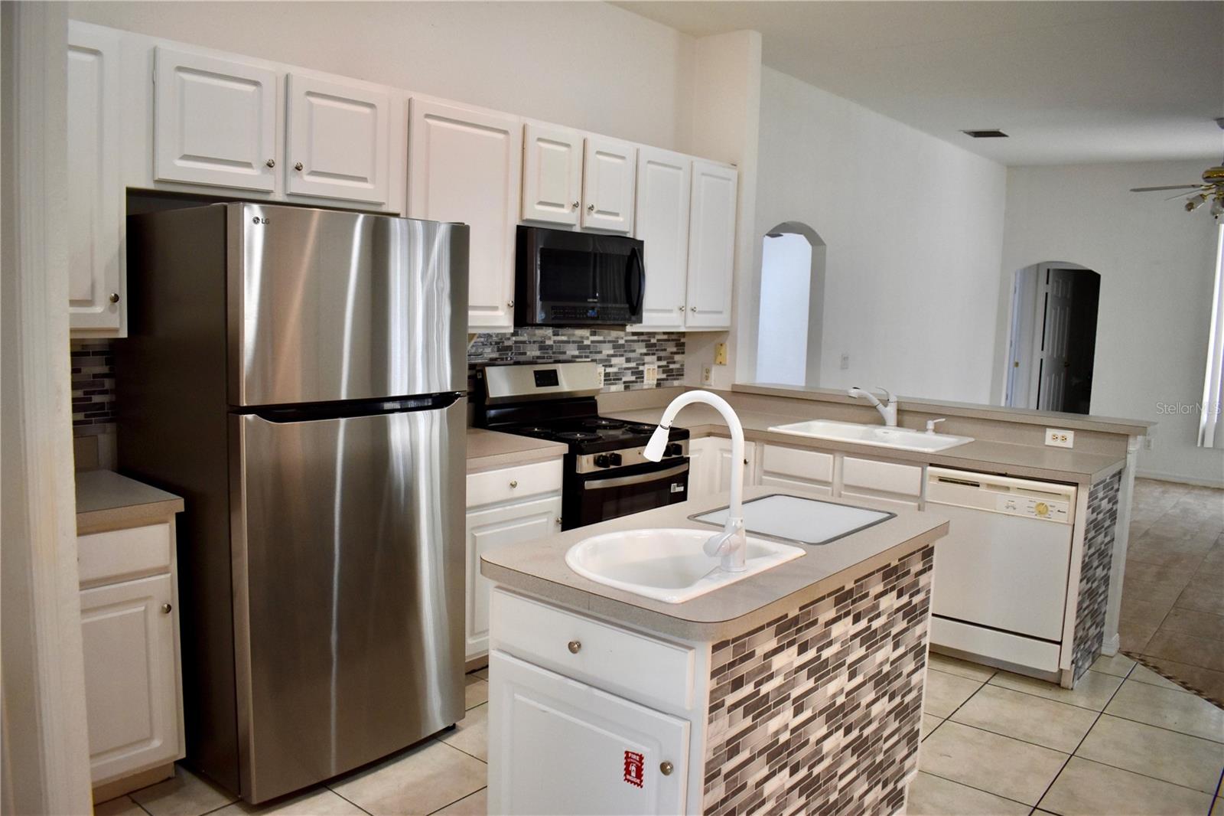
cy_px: 408
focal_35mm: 27
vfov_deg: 47.9
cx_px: 612
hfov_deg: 67.4
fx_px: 918
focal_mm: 18
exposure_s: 1/200
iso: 800
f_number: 3.5
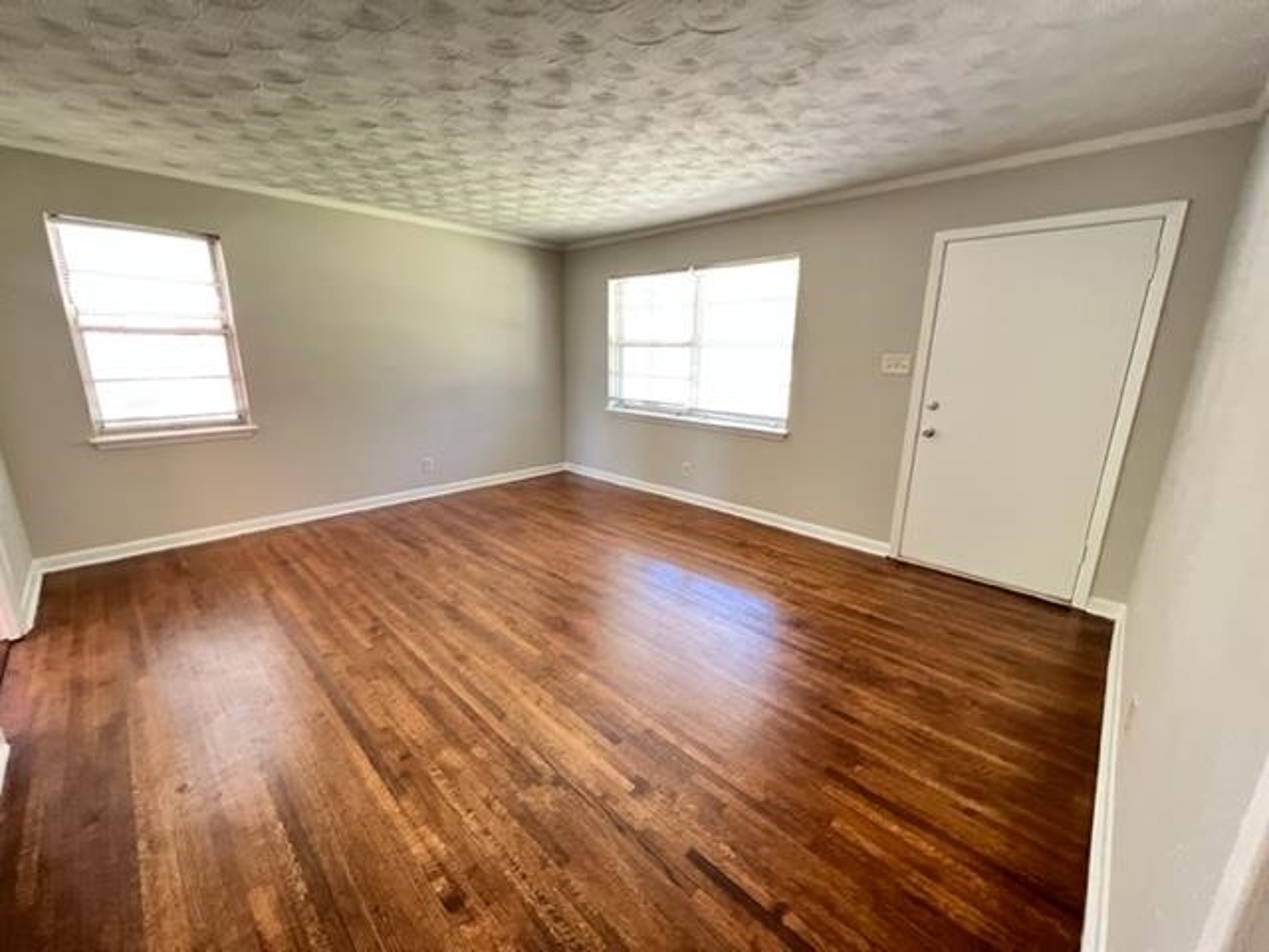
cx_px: 634
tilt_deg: -14.8
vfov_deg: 89.9
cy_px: 476
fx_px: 477
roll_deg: -0.7
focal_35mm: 13
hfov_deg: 106.2
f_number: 1.8
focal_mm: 1.57
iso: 1000
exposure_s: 1/51
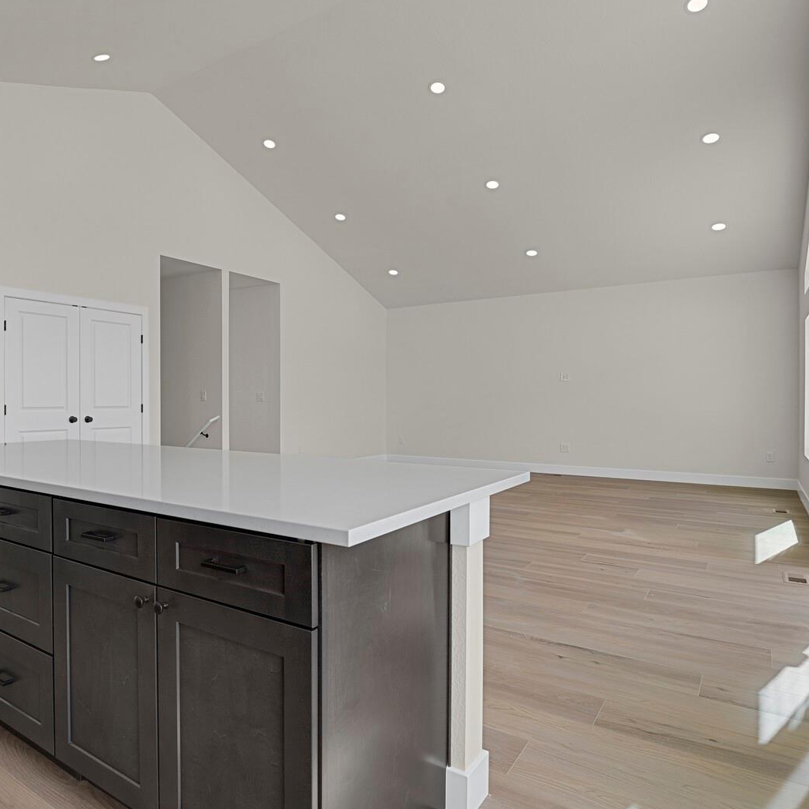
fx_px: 582
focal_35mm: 22
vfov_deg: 69.6
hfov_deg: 68.1
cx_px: 285
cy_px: 408
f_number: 8
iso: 720
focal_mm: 17
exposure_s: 1/20
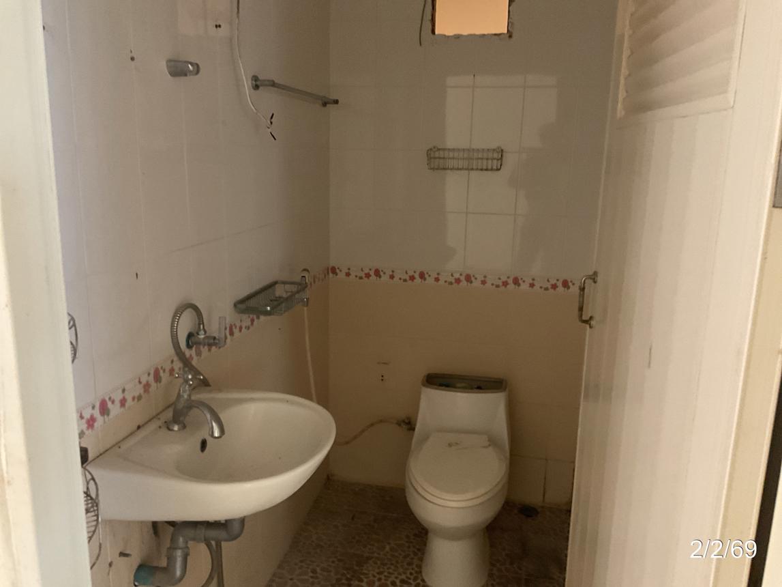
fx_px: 655
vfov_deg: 48.2
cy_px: 294
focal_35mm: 29
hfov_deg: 61.7
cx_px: 391
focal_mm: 3
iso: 320
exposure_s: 1/30
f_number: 1.8
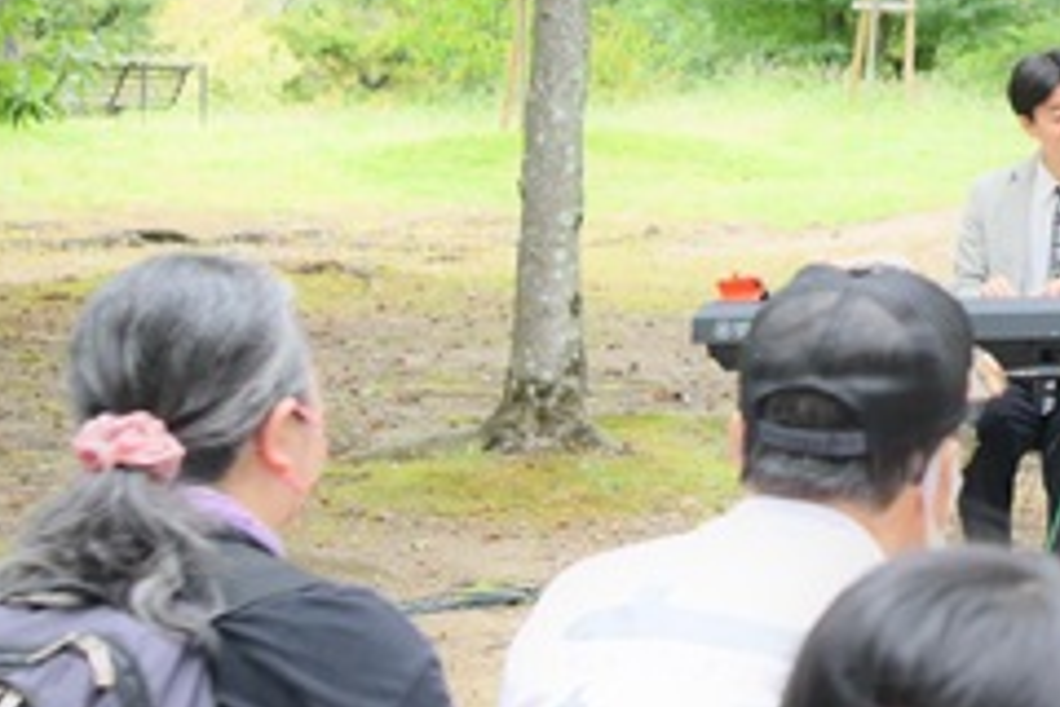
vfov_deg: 8.1
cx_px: 1683
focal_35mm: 170
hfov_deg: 11.5
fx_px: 5005
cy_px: 197
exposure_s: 1/500
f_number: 4
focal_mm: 34
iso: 800
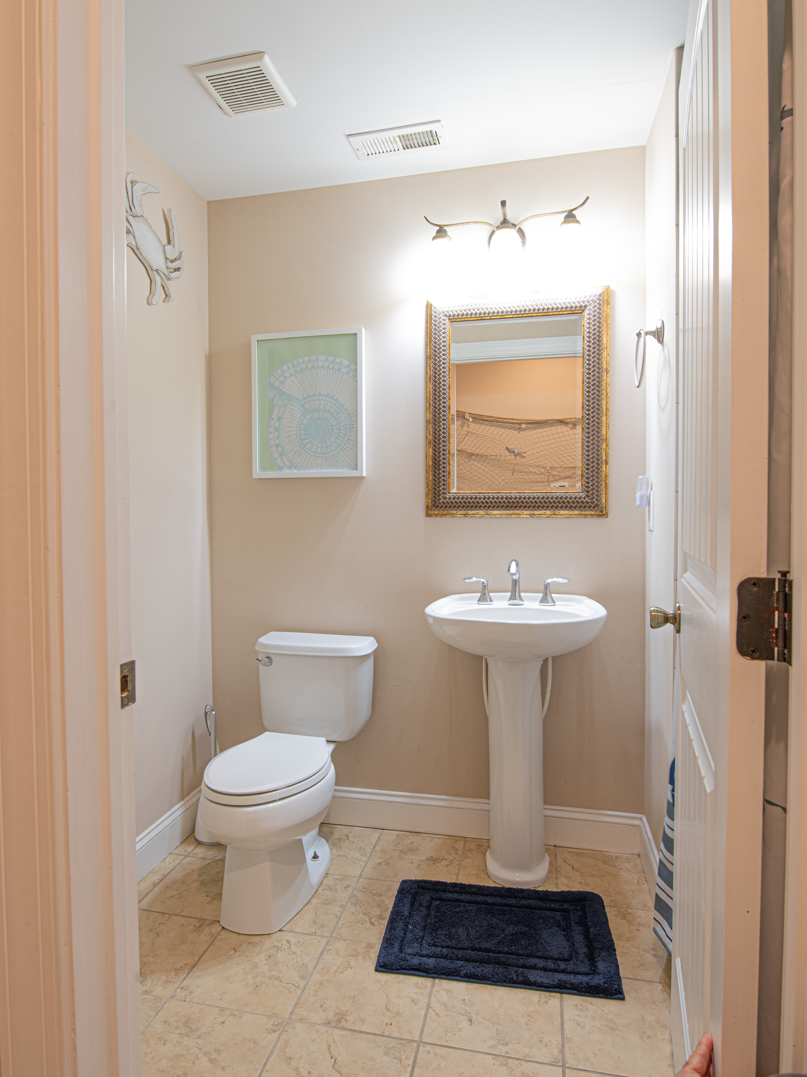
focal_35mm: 21
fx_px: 638
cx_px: 383
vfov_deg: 80.2
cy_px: 539
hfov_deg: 64.6
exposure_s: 1
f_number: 9
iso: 64
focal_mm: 14
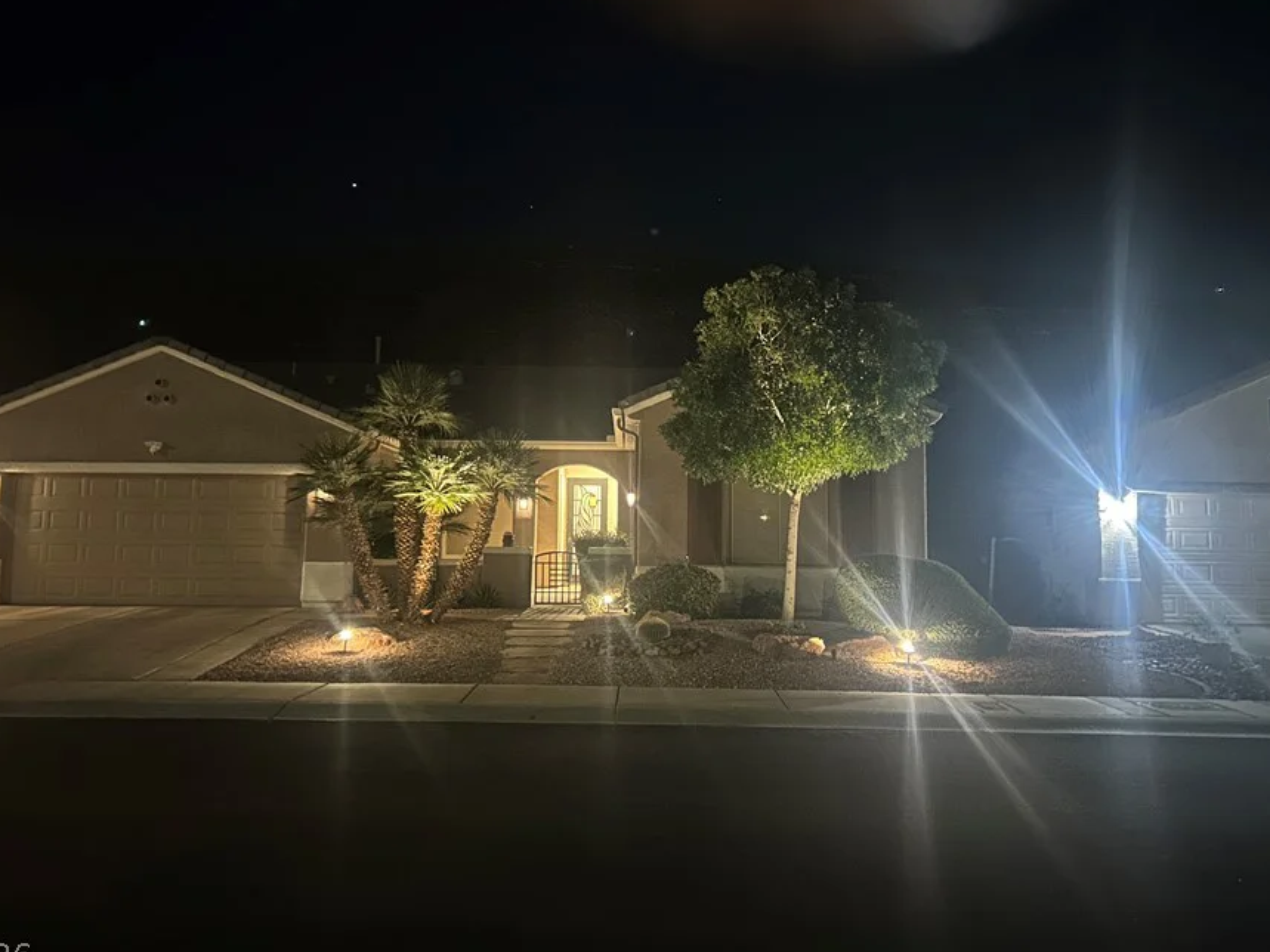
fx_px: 1137
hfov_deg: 58.4
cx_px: 628
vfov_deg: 45.3
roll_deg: +0.1
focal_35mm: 31
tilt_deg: +6.1
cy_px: 412
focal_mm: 5.7
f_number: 1.5
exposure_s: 1/9
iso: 640
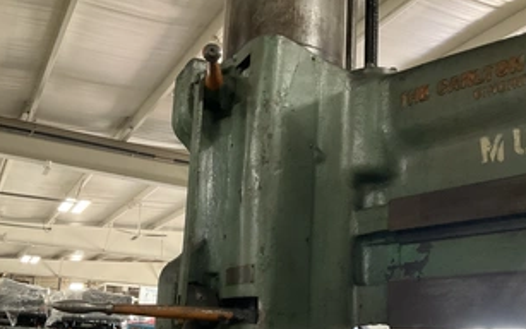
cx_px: 264
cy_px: 238
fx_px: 574
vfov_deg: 31.5
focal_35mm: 40
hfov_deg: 49.3
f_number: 1.8
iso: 250
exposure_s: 1/60
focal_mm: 3
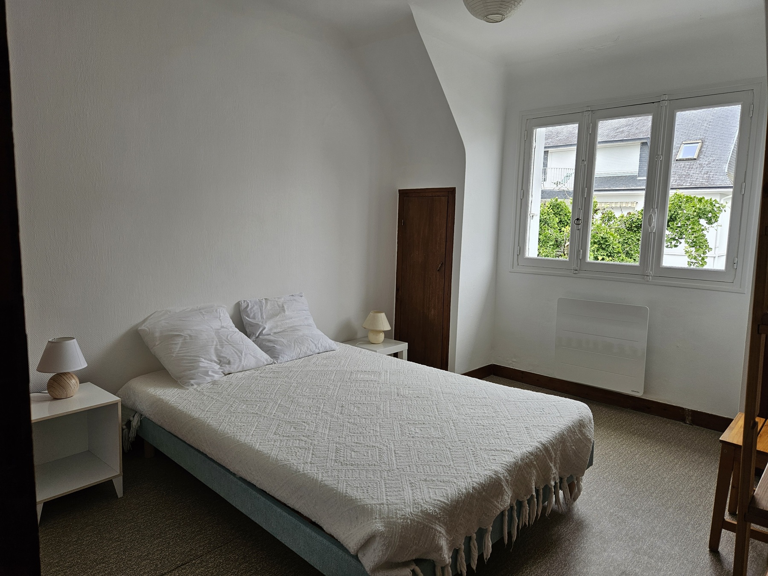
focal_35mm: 23
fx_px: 510
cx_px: 384
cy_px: 288
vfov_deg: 58.9
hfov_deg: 73.9
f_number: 1.8
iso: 32
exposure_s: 1/180
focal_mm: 5.4
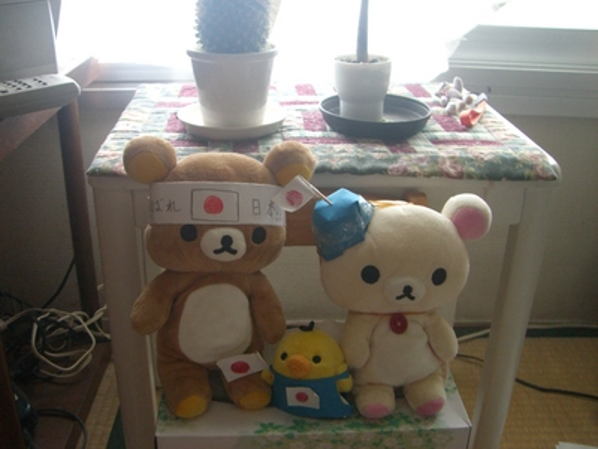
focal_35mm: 38
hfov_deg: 49.0
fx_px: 656
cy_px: 224
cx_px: 299
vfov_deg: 37.7
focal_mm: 6.2
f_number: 2.7
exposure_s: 1/100
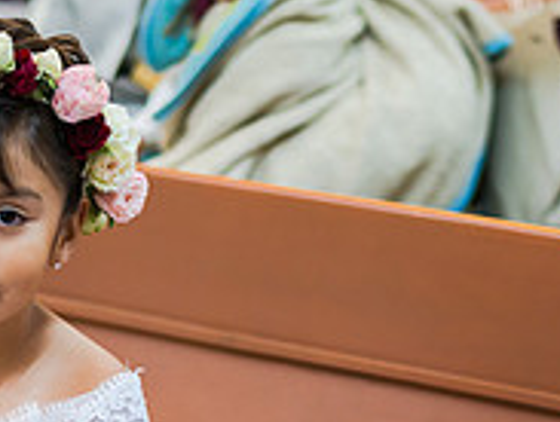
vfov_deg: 9.7
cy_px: 485
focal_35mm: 152
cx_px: 343
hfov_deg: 13.0
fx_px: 2464
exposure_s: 1/200
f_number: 1.8
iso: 1000
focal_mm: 50
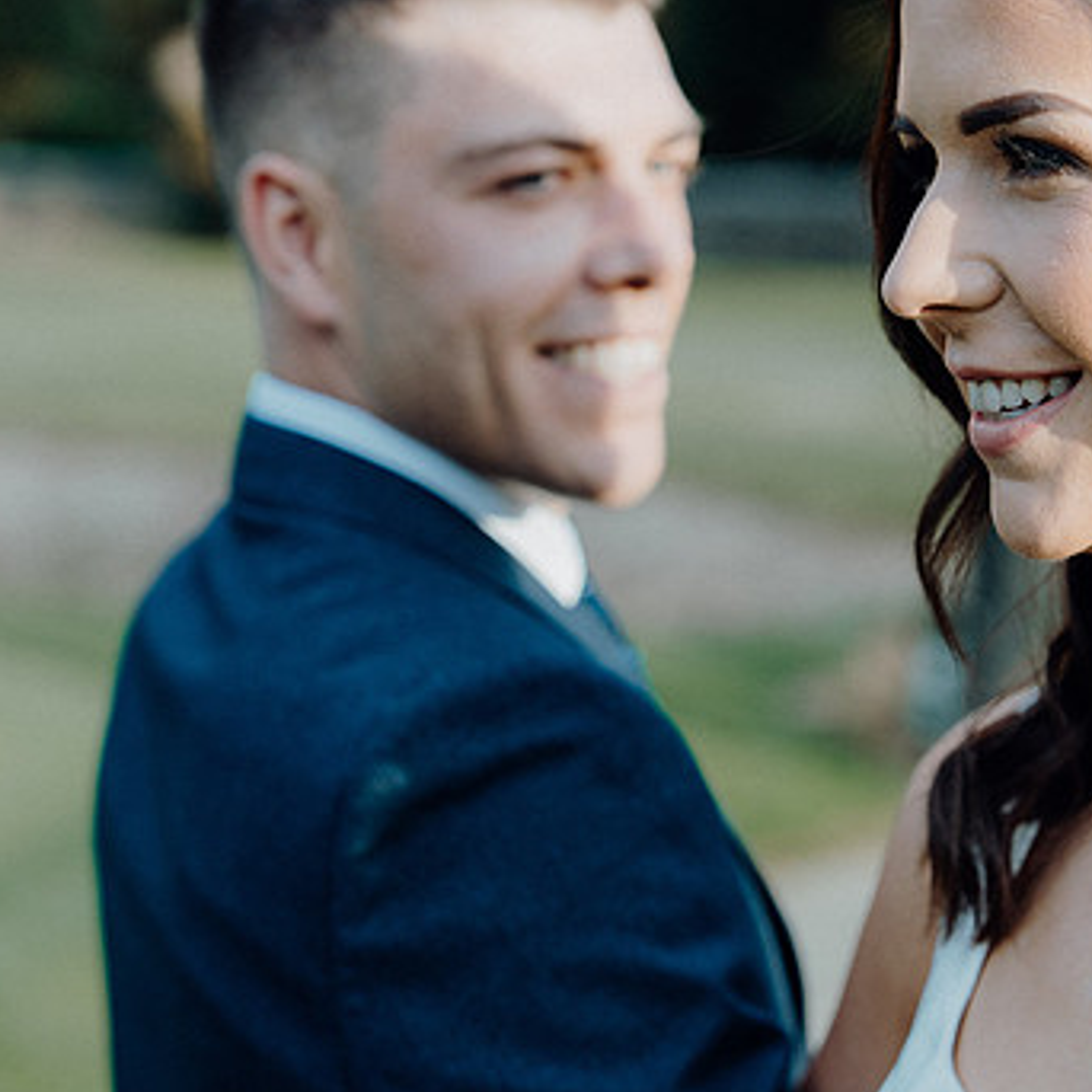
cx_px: 840
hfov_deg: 17.1
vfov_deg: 17.2
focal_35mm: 101
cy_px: 512
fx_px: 3605
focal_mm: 70
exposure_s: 1/640
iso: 320
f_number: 3.5
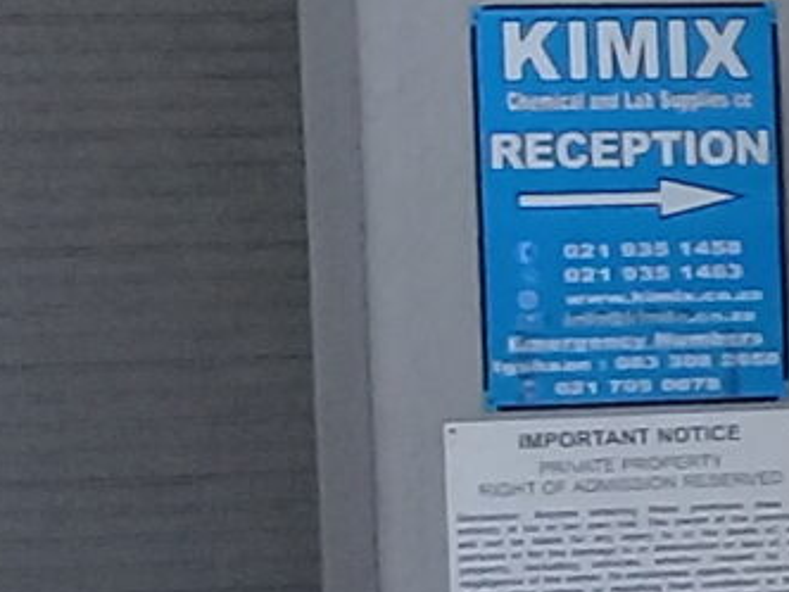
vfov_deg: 6.2
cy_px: 473
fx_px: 5448
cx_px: 2417
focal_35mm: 239
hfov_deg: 7.3
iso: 50
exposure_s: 1/1302
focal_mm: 3.3
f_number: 2.2
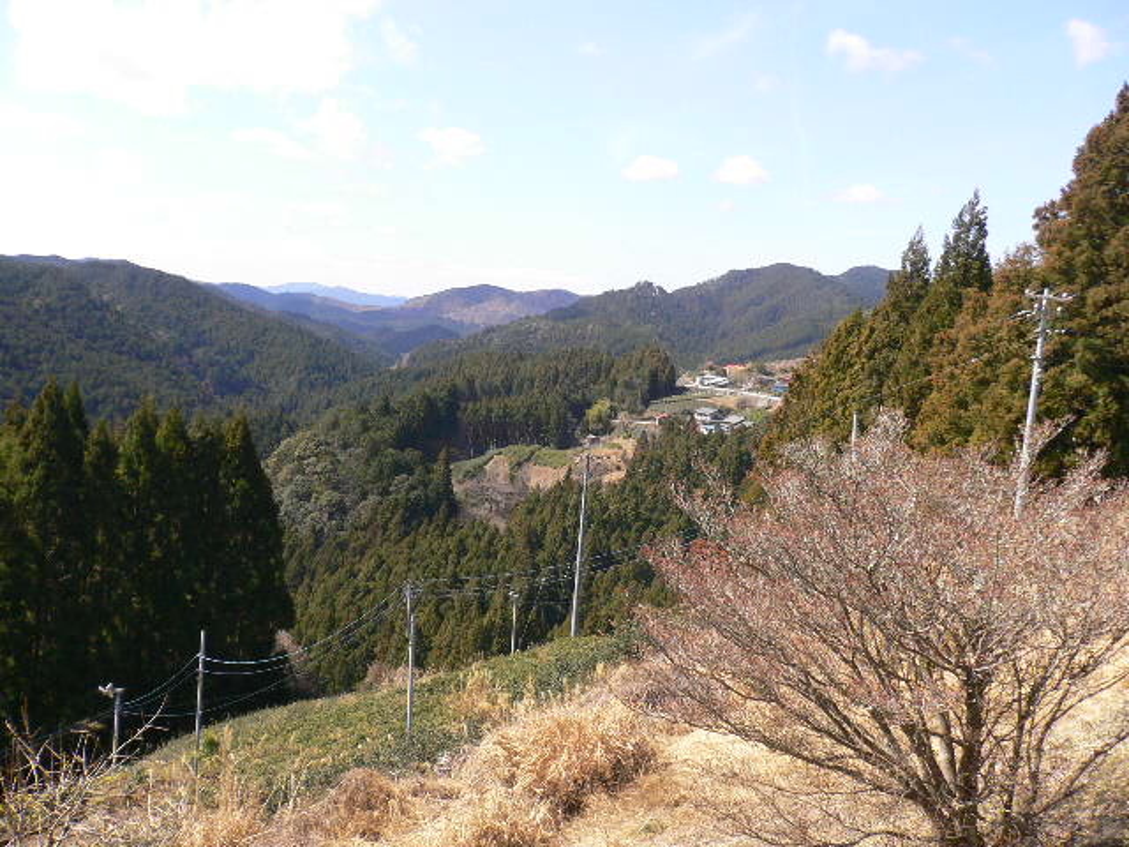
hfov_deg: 52.6
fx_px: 1142
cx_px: 564
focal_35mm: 35
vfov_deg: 40.7
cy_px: 424
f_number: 5.6
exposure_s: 1/200
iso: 100
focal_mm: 5.8
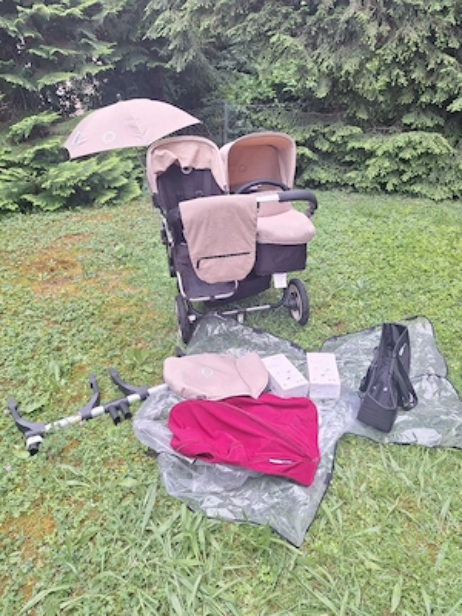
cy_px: 308
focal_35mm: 23
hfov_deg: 58.9
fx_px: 409
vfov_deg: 73.9
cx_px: 231
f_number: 1.8
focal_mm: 5.54
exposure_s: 1/152
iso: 40
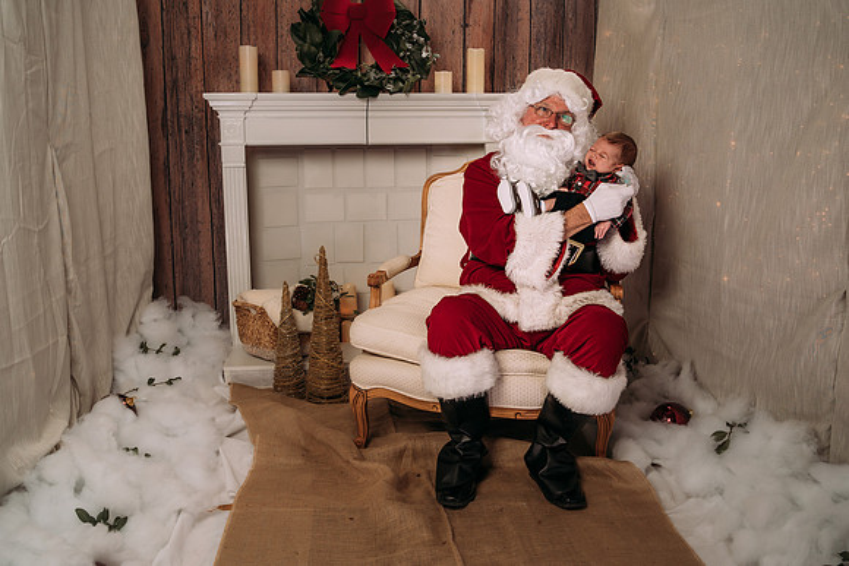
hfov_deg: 52.4
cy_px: 288
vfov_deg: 36.4
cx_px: 434
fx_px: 863
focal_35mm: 37
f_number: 6.3
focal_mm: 35
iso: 100
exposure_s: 1/100
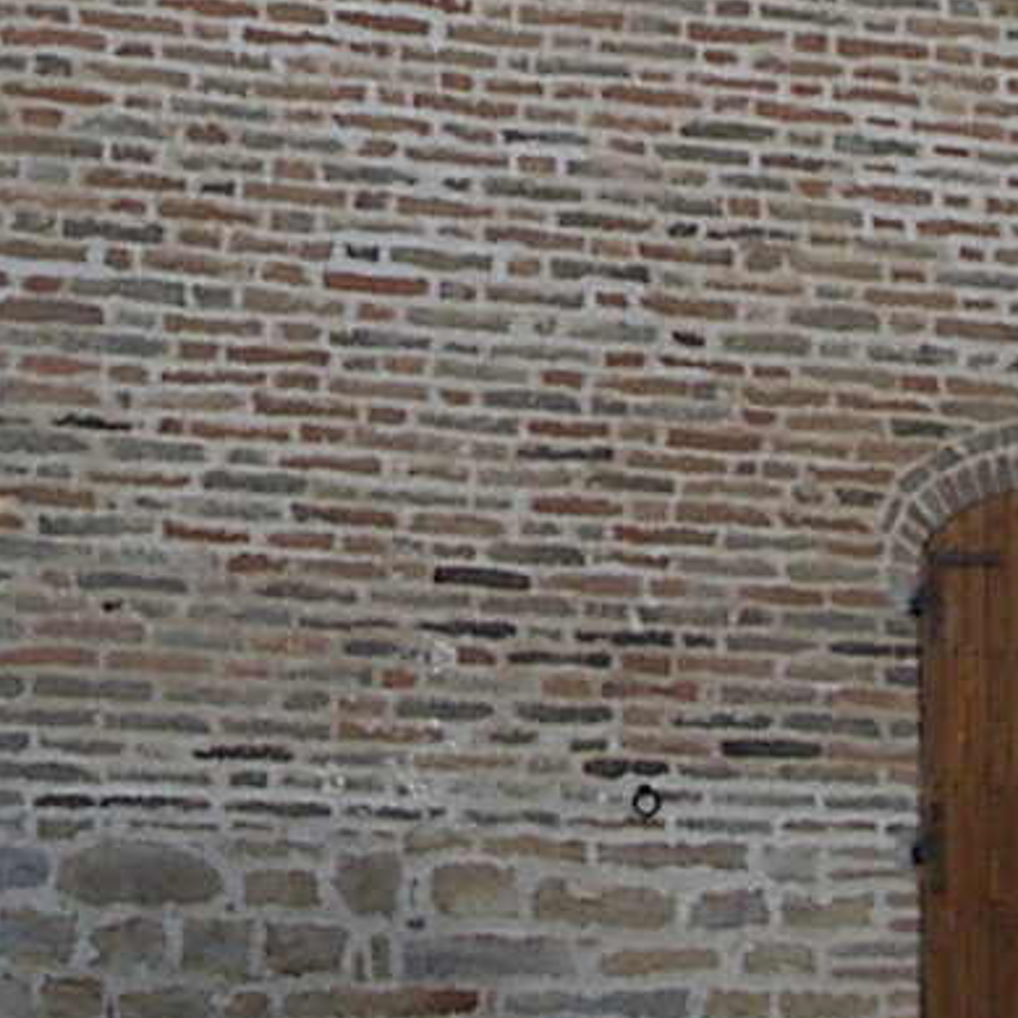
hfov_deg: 9.8
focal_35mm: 177
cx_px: -131
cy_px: -178
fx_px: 5889
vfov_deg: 9.7
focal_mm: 5.8
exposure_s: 1/80
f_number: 4.8
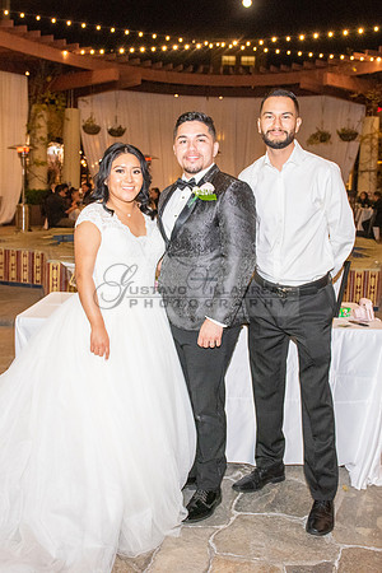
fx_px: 622
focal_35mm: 39
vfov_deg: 49.4
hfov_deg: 34.2
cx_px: 191
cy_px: 262
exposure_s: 1/160
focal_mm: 24
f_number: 4
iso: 1600
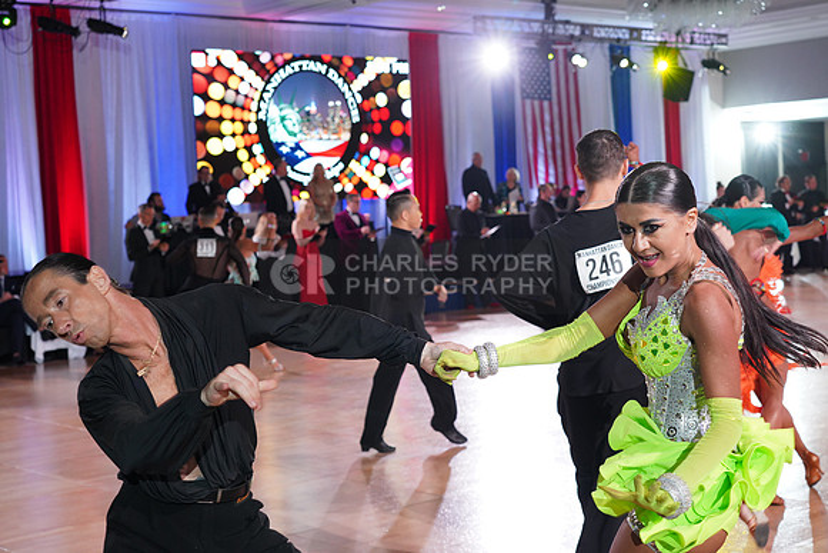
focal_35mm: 55
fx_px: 1265
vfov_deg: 24.6
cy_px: 276
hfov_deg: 36.2
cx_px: 414
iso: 1600
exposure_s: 1/160
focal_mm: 55
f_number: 5
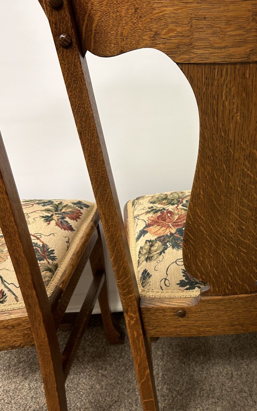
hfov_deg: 30.1
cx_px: 224
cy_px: 195
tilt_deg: -25.4
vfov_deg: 48.2
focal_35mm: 41
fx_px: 459
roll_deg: +3.4
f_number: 1.5
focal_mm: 5.7
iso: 100
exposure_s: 1/40
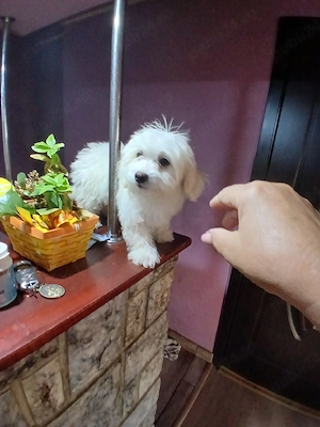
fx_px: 210
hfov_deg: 74.7
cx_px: 160
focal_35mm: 17
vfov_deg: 91.0
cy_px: 214
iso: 250
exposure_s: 1/33.3
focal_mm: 1.4
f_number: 2.2
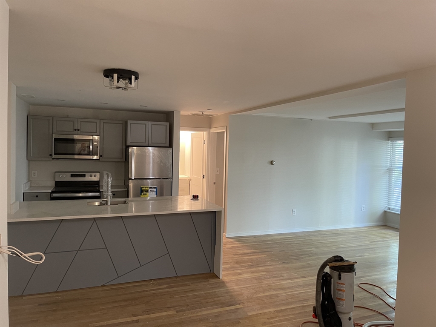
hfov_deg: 67.3
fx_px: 327
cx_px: 218
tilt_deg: -3.9
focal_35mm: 26
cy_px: 164
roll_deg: -1.4
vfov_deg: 53.1
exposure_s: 1/60
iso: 320
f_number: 1.6
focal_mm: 5.1
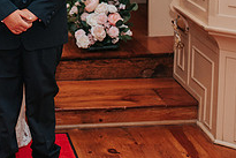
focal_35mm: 111
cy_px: -35
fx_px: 728
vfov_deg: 12.1
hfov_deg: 18.1
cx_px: 14
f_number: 3.2
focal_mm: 35
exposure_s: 1/200
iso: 1000
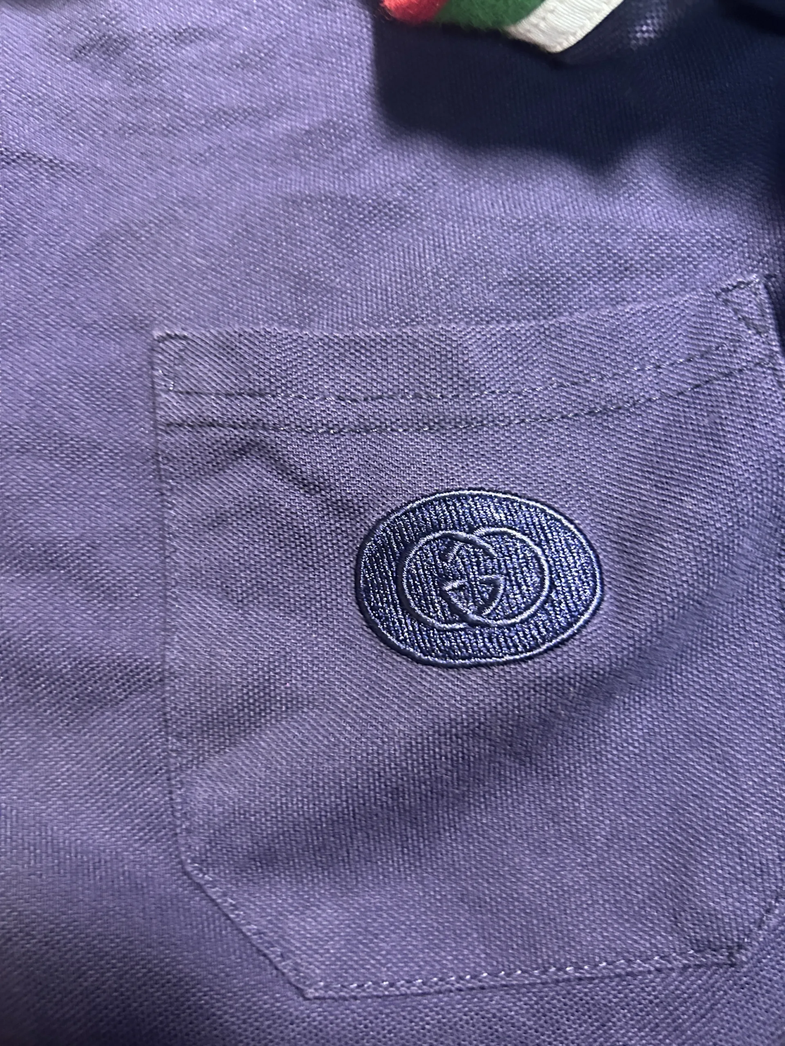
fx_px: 786
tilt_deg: -68.4
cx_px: 392
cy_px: 523
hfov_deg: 53.1
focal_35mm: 26
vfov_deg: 67.3
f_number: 1.5
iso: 500
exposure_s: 1/33
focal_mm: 5.7
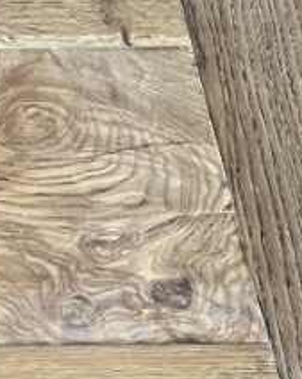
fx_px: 1624
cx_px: -401
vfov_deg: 13.1
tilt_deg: -56.6
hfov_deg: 9.5
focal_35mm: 145
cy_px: 405
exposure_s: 1/60
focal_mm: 4.2
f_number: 1.6
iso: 400
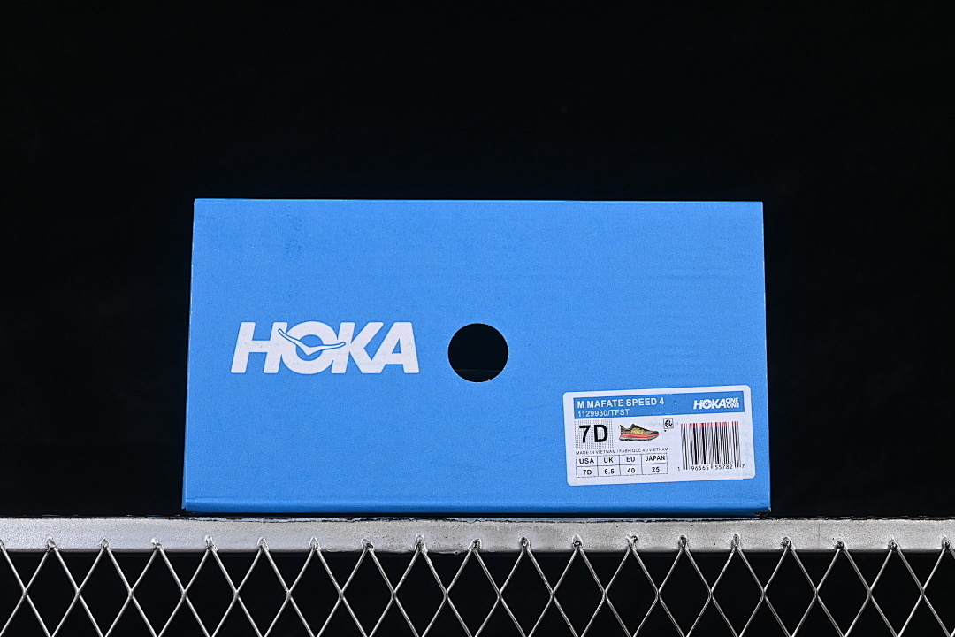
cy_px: 318
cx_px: 478
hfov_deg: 27.0
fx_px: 1989
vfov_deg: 18.2
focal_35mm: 75
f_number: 8
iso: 160
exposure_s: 1/60
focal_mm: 50
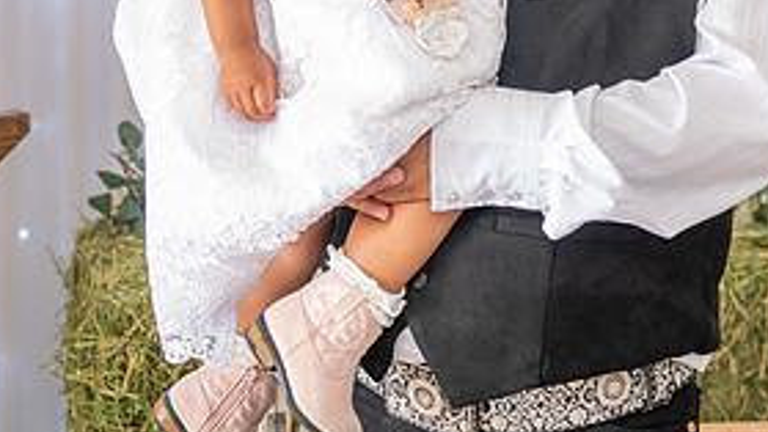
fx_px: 1955
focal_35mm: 96
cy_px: -92
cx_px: 457
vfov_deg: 12.3
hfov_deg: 22.2
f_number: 3.5
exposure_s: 1/200
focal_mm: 44
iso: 800
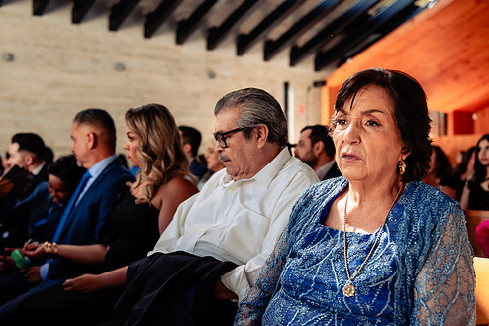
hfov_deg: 41.1
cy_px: 187
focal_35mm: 48
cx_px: 228
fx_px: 652
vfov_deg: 28.0
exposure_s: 1/400
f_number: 3.2
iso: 800
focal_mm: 40
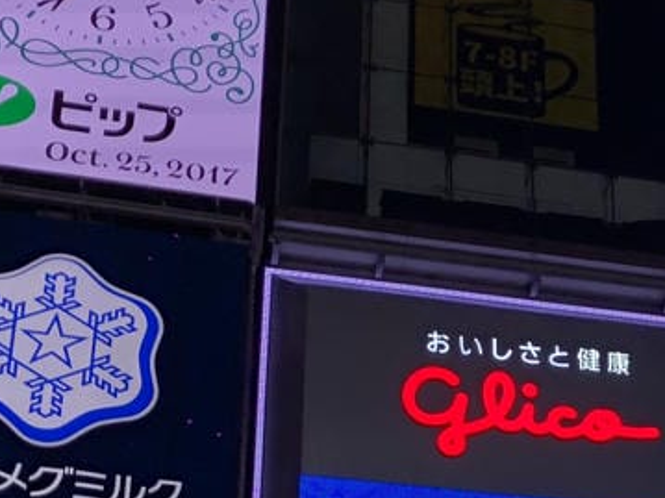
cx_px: 608
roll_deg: +1.8
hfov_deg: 19.8
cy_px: 639
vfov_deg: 14.6
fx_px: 1863
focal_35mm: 97
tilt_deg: +23.1
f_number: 1.8
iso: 40
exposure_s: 1/120
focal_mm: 3.99
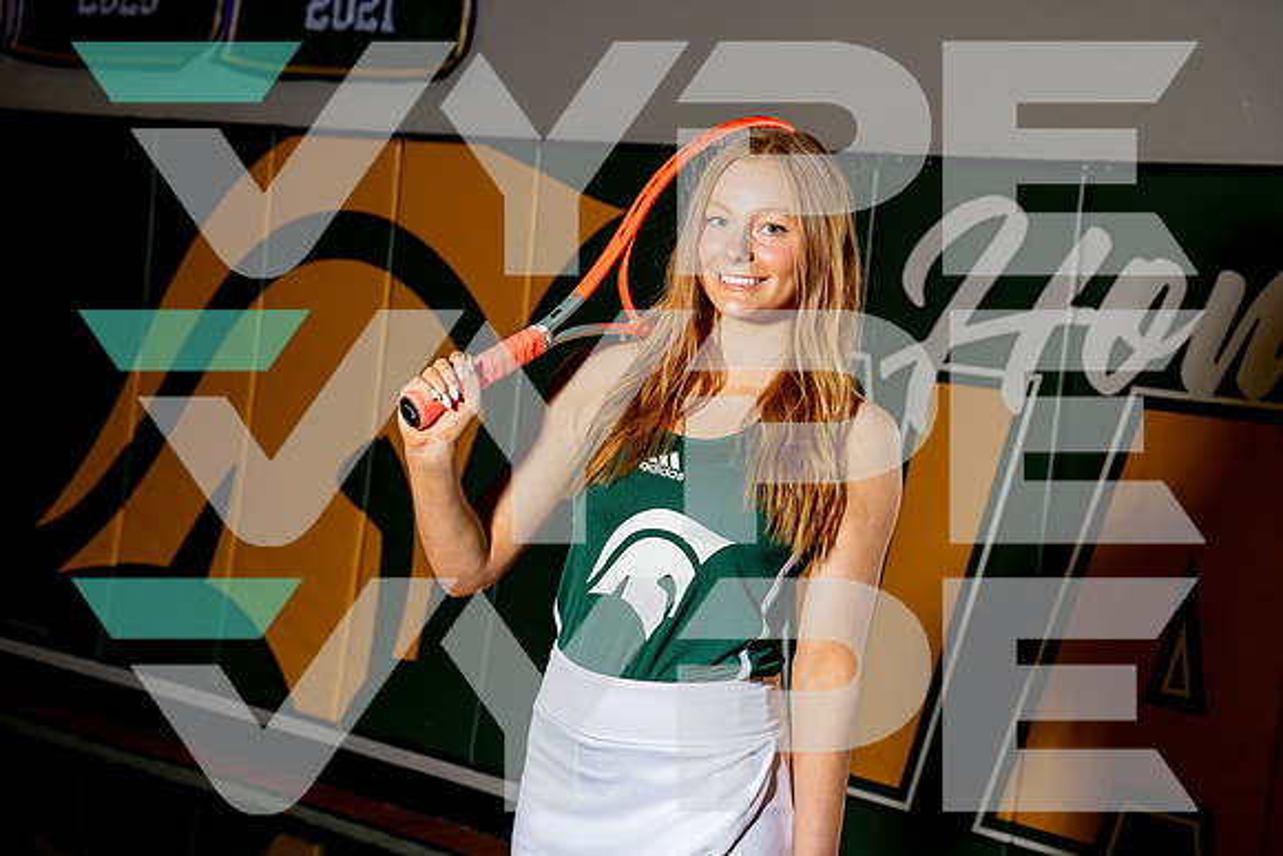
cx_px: 642
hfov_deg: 28.8
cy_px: 428
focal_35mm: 70
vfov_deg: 19.5
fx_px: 2495
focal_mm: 70
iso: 100
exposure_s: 1/250
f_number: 6.3
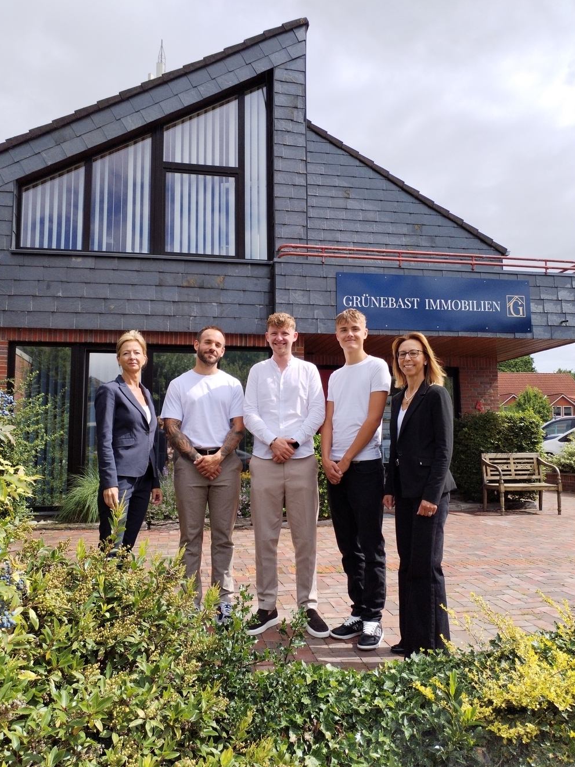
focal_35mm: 30
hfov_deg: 46.8
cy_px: 385
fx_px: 664
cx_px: 283
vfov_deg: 60.0
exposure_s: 1/2118
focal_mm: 4.75
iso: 100
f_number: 1.8
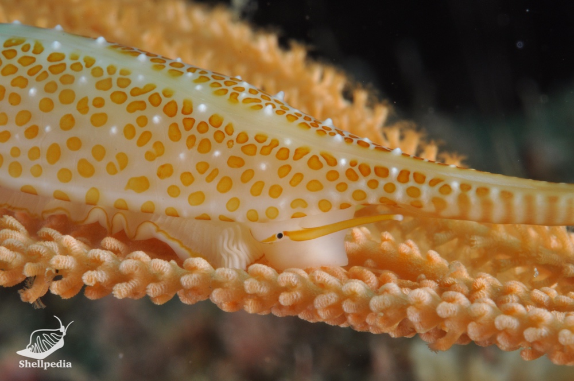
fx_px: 1433
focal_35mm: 90
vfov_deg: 15.1
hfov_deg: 22.6
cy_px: 190
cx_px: 287
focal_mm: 60
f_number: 40
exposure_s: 1/60
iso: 400
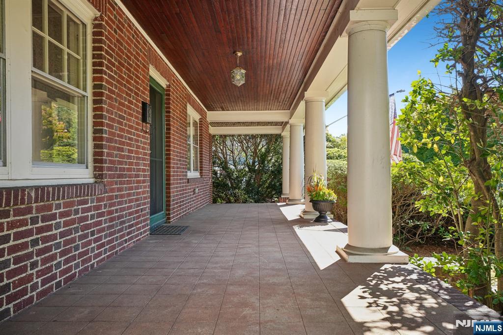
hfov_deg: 72.6
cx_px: 252
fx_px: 342
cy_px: 168
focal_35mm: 24
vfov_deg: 52.2
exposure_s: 1/50
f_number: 8
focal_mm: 24.5
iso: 400
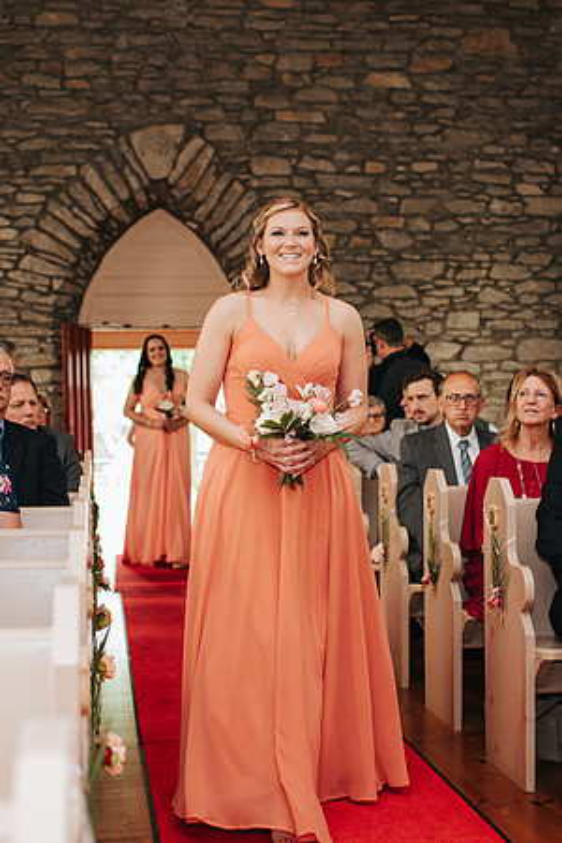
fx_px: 1287
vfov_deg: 36.3
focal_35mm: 55
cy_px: 410
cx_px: 300
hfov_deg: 24.6
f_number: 2.8
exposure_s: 1/200
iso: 1000
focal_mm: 35
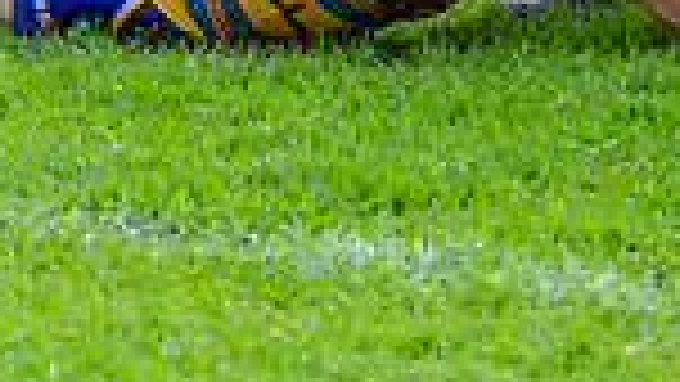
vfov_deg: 1.9
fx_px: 11217
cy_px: -425
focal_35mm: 622
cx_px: 474
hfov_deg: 3.5
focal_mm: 150
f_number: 5
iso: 1400
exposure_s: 1/1600
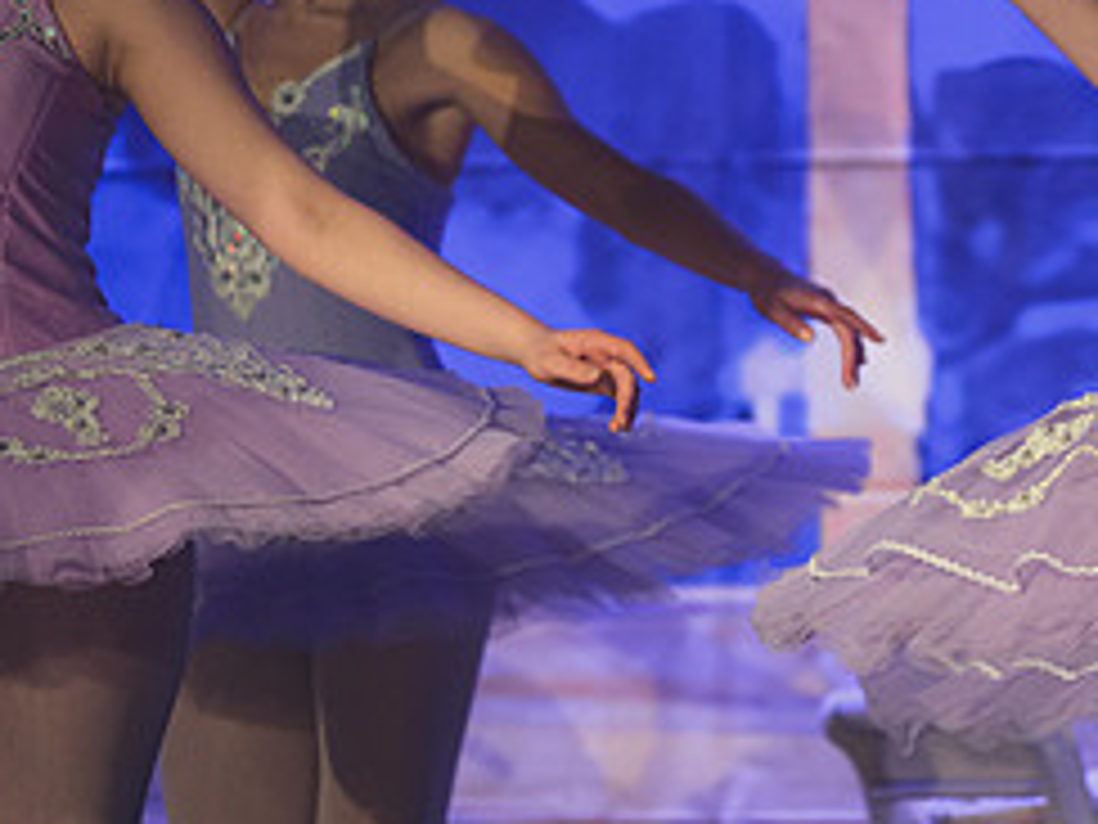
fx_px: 14528
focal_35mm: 458
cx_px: 1215
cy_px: 299
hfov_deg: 4.3
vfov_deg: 3.2
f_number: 2.8
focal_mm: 200
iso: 2200
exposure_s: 1/320
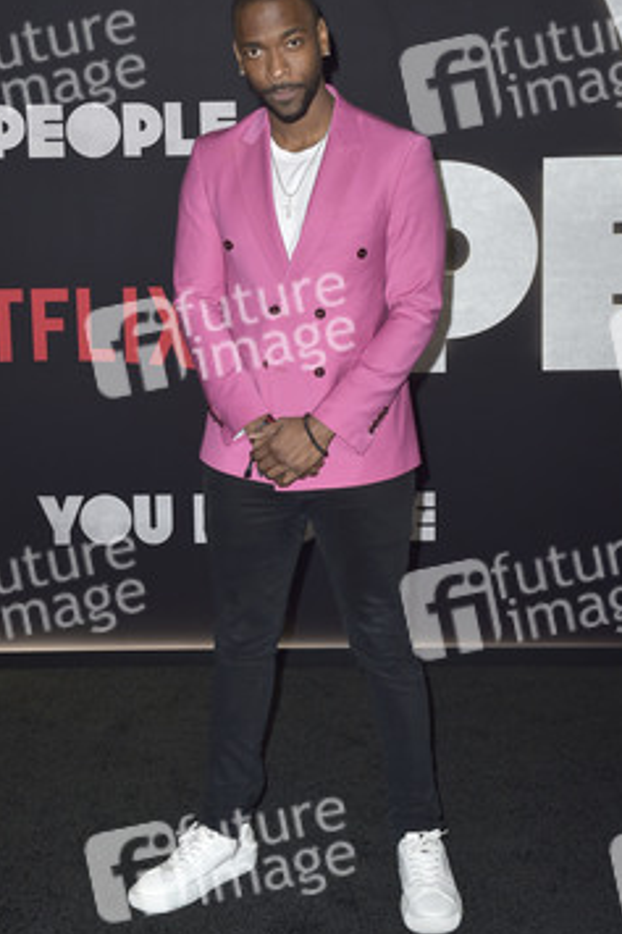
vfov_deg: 36.9
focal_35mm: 54
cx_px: 298
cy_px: 467
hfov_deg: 25.0
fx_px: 1401
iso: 400
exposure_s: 1/250
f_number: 6.3
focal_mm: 48
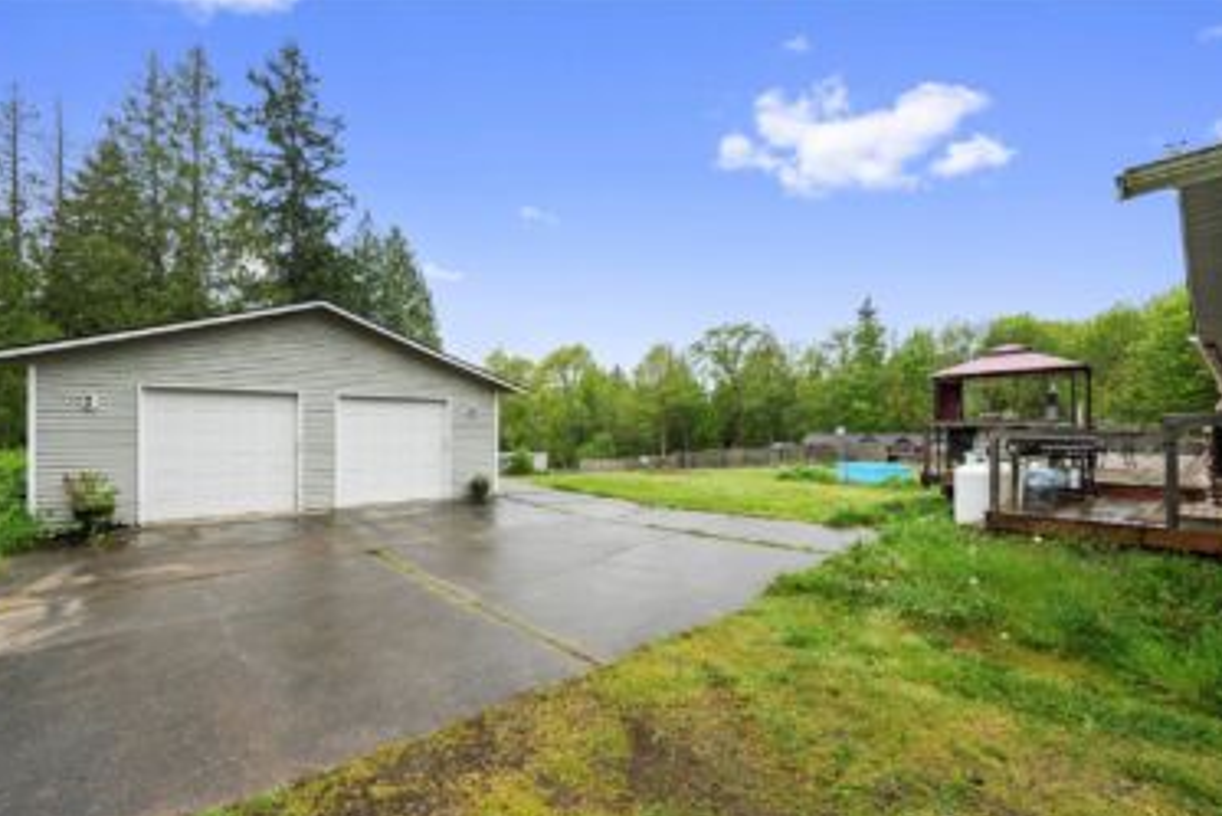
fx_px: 509
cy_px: 434
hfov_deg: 100.4
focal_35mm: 15
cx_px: 613
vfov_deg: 77.3
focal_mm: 14
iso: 200
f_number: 8
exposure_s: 1/20
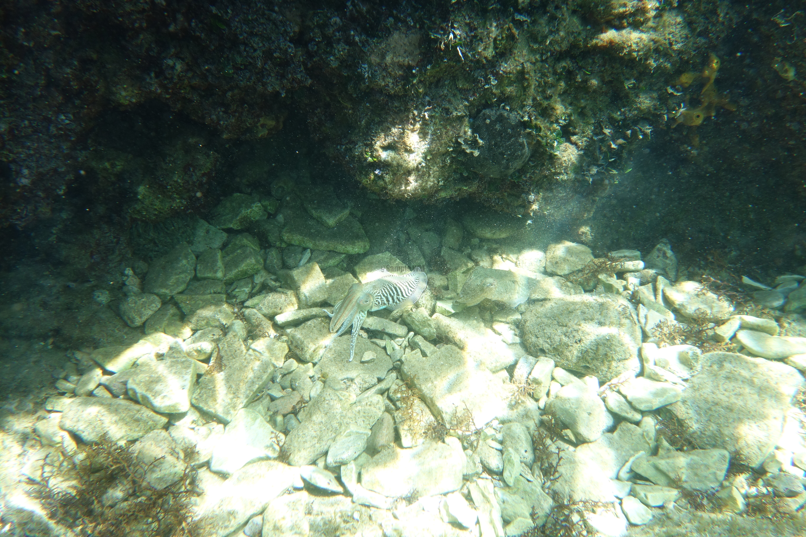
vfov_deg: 46.4
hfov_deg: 65.5
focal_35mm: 28
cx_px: 403
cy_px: 268
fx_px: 627
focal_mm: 10.4
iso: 320
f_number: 4.5
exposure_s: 1/250
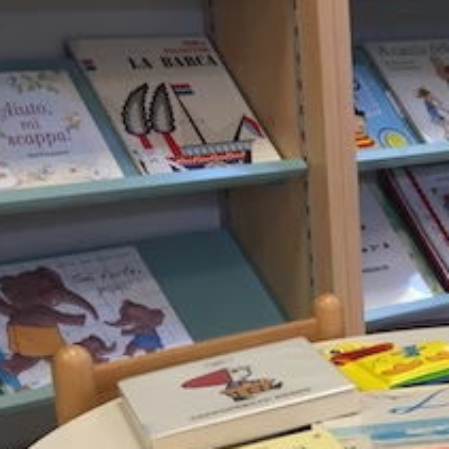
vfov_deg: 20.0
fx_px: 1247
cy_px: 403
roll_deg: -0.4
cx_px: 545
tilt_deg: -18.9
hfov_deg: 19.2
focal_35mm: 85
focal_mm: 4.15
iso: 80
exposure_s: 1/33
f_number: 2.2
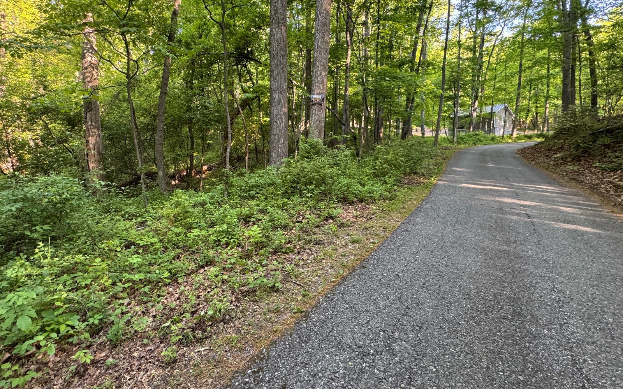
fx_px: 323
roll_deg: -2.1
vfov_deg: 62.0
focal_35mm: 19
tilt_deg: +2.6
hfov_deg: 87.4
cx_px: 266
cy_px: 169
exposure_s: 1/99
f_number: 2.2
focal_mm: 2.22
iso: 250
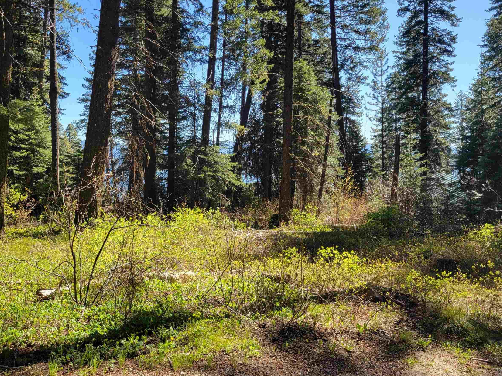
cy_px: 146
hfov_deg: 53.8
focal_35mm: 34
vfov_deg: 41.6
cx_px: 218
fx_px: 493
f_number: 1.8
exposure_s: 1/848
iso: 40
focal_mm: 5.4
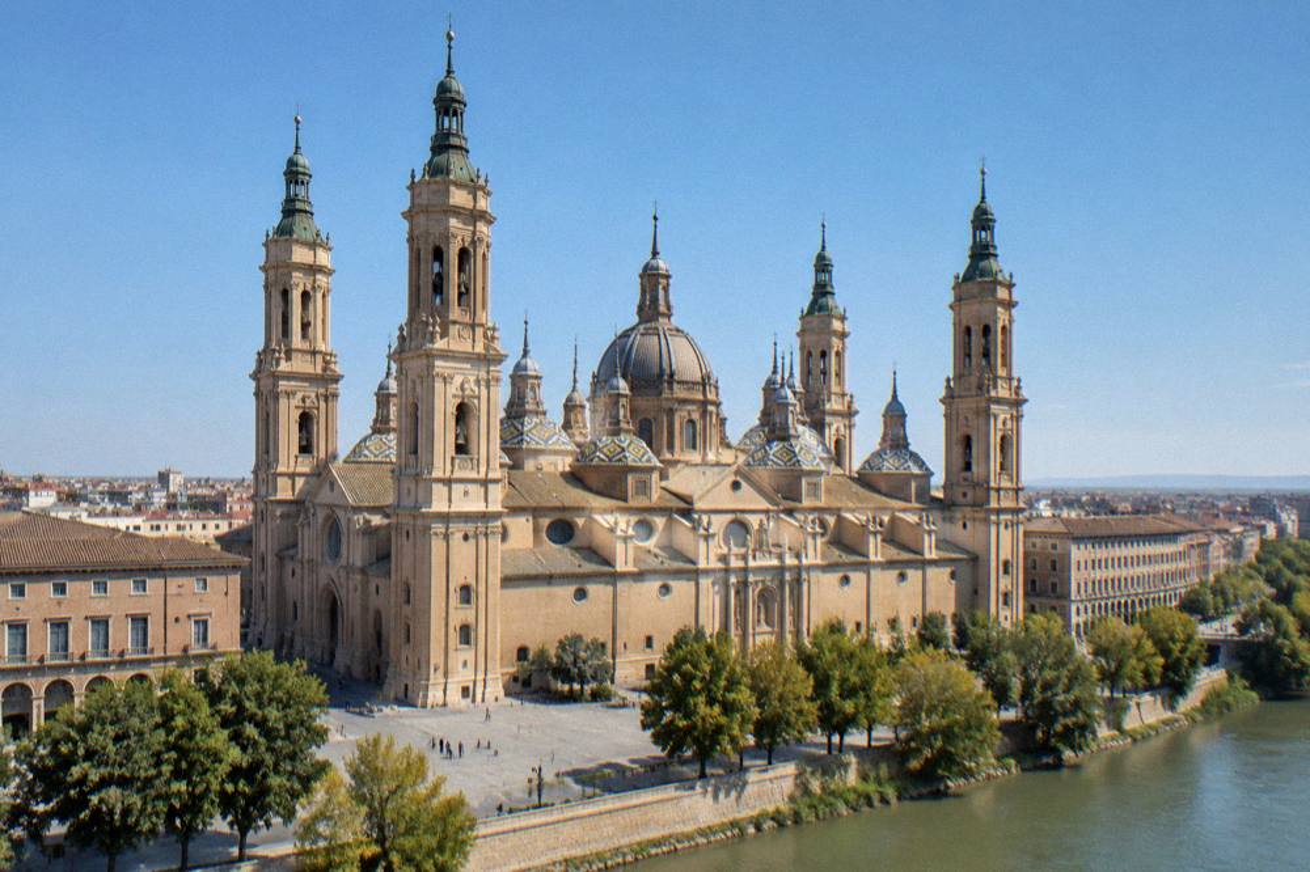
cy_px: 436
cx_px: 655
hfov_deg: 54.5
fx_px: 1273
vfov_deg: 37.8
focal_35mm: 35
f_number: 9
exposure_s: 1/640
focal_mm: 35
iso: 320
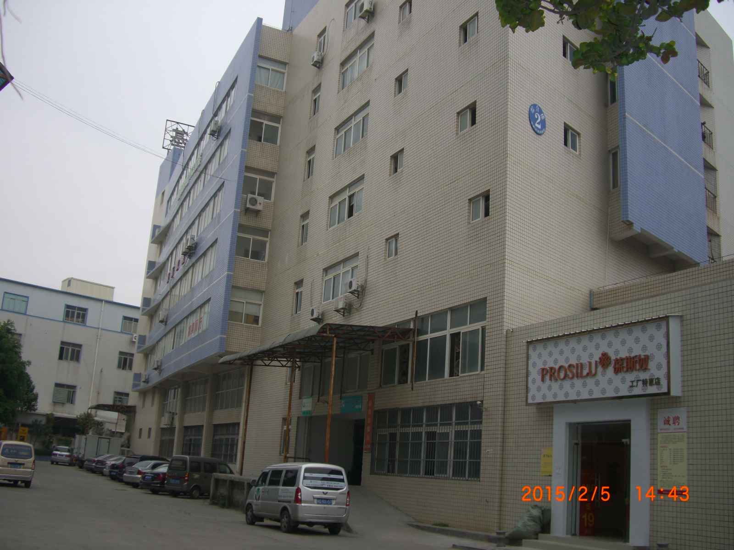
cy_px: 275
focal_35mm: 38
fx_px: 806
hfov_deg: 49.0
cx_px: 367
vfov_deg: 37.7
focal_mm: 7.9
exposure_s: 1/400
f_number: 2.8
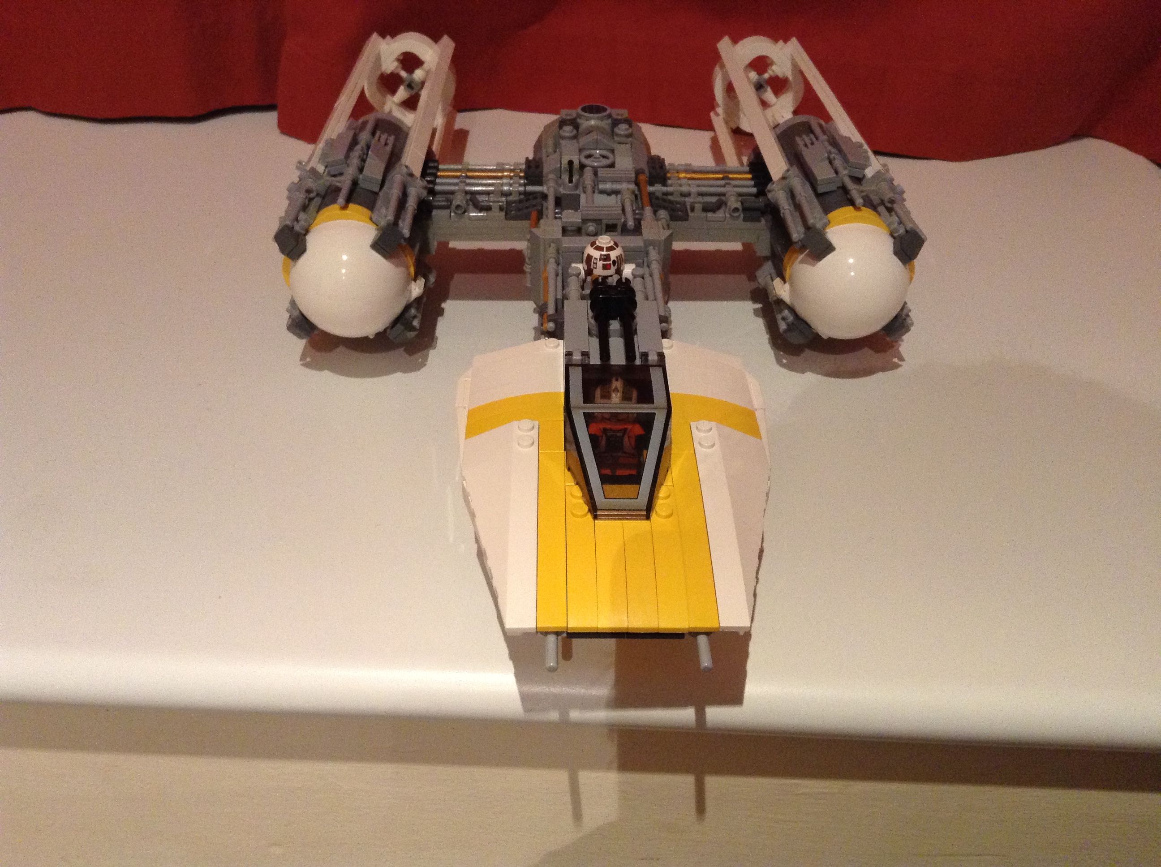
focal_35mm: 33
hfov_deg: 55.4
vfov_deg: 42.8
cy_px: 434
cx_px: 580
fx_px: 1105
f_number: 2.4
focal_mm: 3.3
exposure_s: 1/20
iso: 250
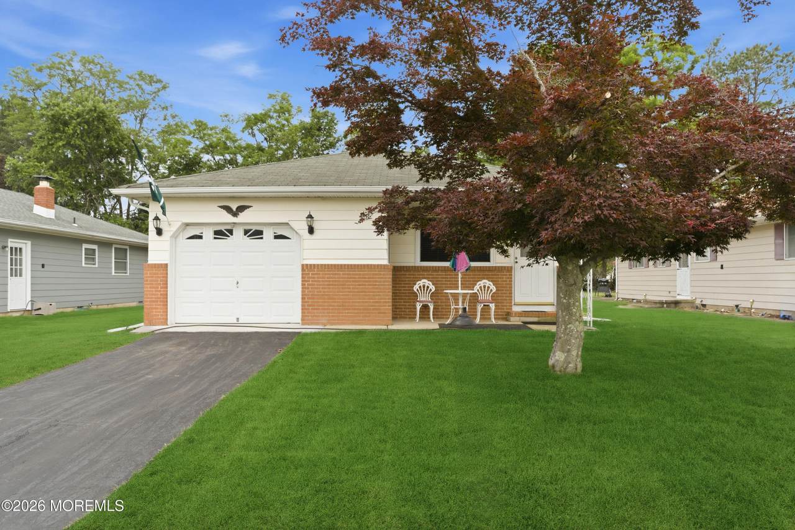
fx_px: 530
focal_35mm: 24
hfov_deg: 73.7
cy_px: 265
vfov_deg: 53.2
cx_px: 398
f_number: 6.3
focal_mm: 24
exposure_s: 1/100
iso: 100
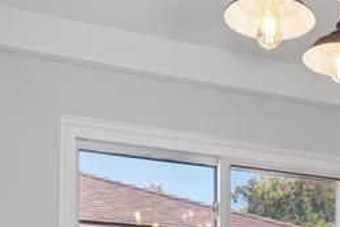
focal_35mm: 72
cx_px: 369
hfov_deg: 26.0
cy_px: 378
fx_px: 680
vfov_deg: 16.5
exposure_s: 1/80
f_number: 8
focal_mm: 12
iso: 400
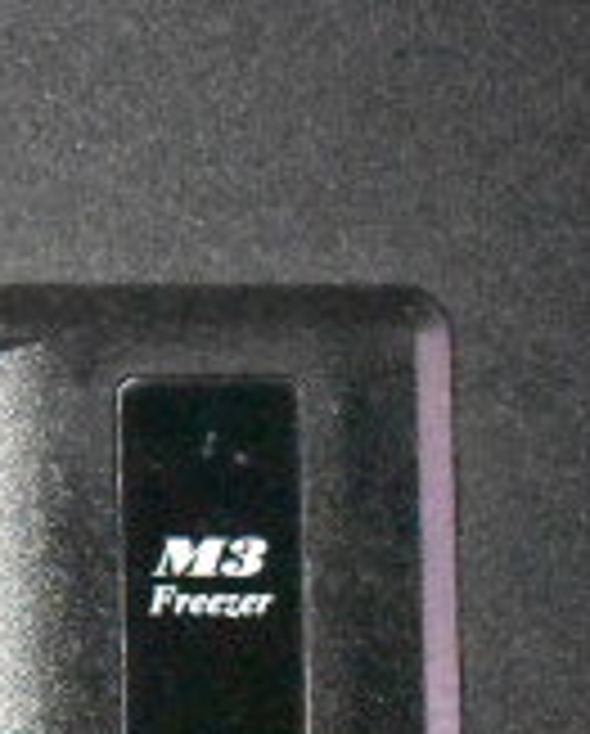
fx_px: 3896
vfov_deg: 10.8
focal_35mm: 179
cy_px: 484
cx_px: -757
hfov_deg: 8.1
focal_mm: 34
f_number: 4.5
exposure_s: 1/50
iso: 25600
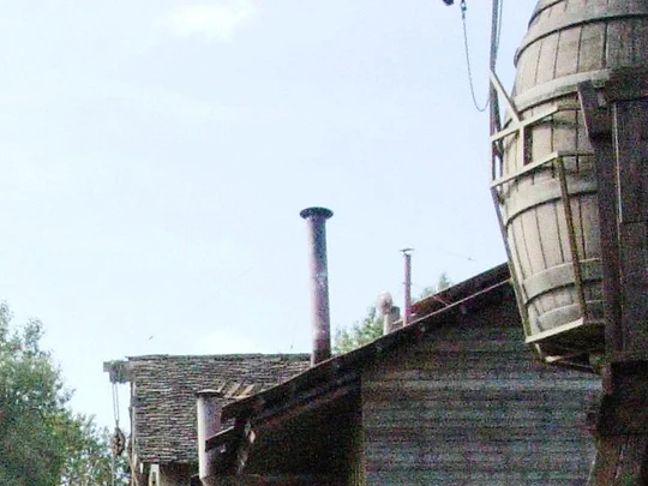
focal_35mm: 135
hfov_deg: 14.1
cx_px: -163
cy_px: 776
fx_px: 2527
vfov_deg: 10.5
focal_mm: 7.8
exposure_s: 1/2048
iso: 400
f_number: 4.8
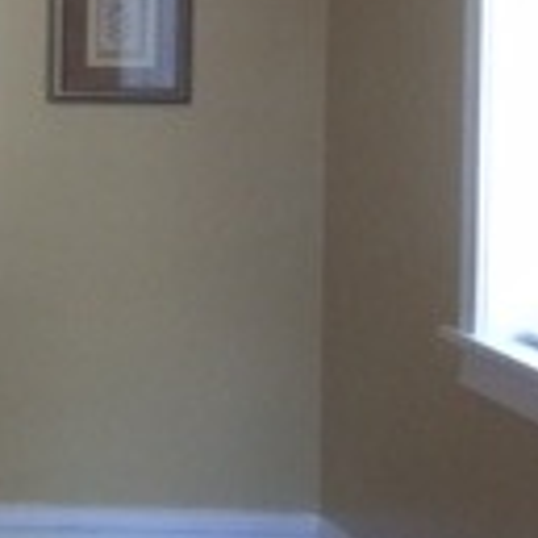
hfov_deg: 12.7
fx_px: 2233
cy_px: 33
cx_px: -371
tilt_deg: -0.8
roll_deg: +0.0
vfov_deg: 13.6
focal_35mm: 127
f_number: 2.2
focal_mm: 4.15
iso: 125
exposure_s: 1/30
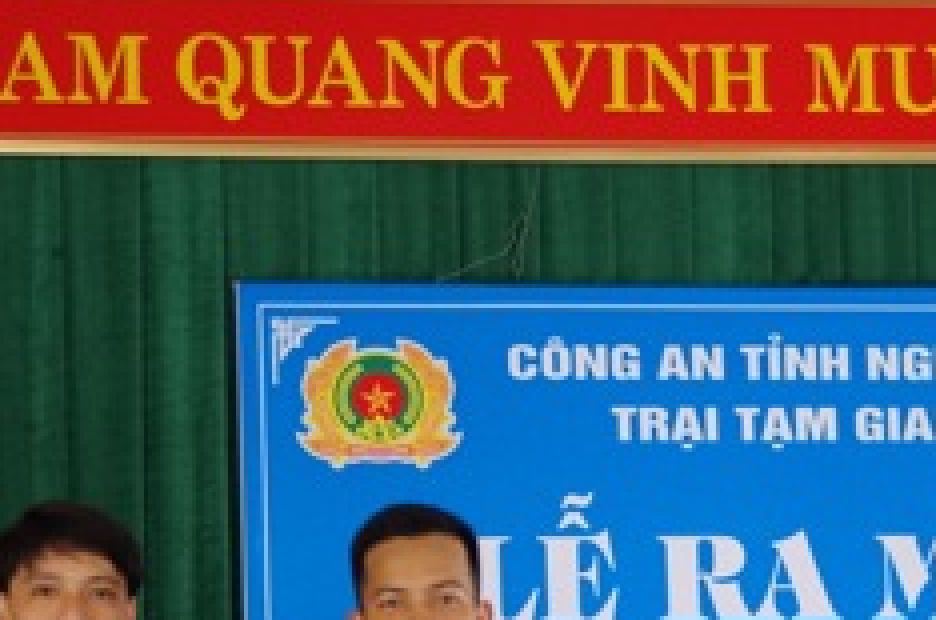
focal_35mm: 118
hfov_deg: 17.4
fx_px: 3062
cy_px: 642
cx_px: 392
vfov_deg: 11.4
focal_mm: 31
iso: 1600
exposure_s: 1/60
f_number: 4.5
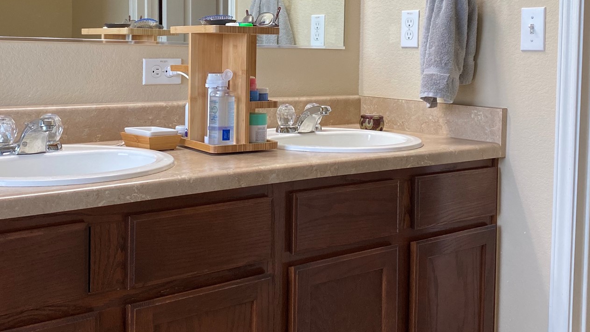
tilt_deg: -1.7
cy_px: 80
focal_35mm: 46
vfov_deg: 25.6
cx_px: 284
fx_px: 720
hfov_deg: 44.6
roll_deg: -1.1
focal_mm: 4.25
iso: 125
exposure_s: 1/120
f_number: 1.8
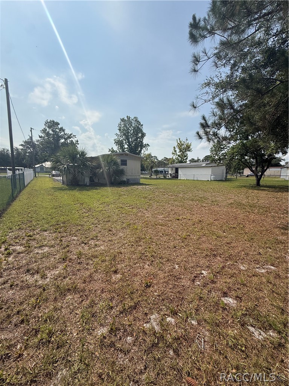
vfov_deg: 102.1
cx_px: 144
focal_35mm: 14
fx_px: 156
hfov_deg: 85.7
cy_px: 193
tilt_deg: -6.8
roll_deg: -1.4
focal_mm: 2.22
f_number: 2.2
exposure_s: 1/3891
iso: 50
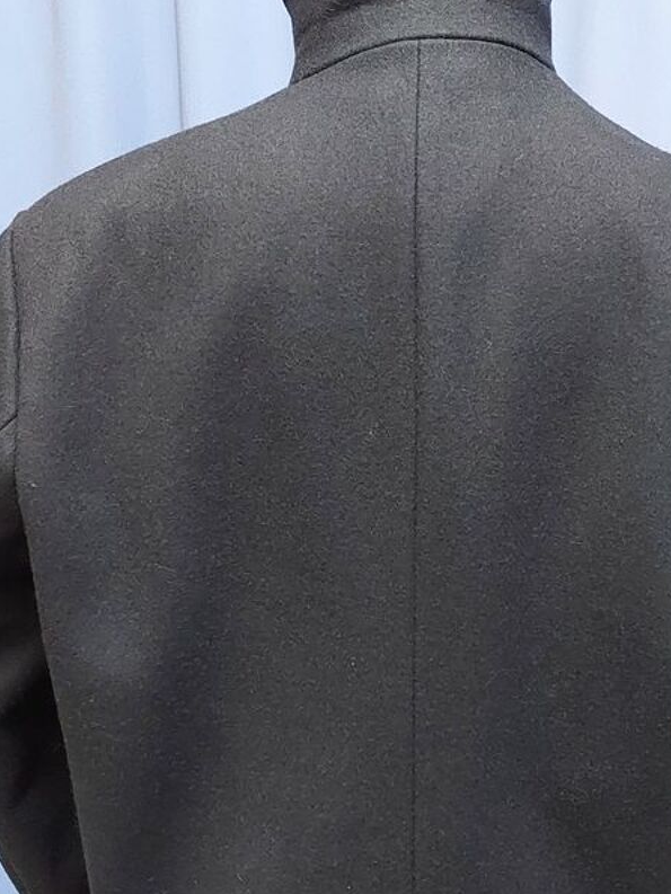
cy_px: 603
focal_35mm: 42
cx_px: 416
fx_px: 1085
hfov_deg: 34.2
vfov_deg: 44.1
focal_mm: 5.23
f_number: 1.8
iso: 1000
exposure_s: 1/25
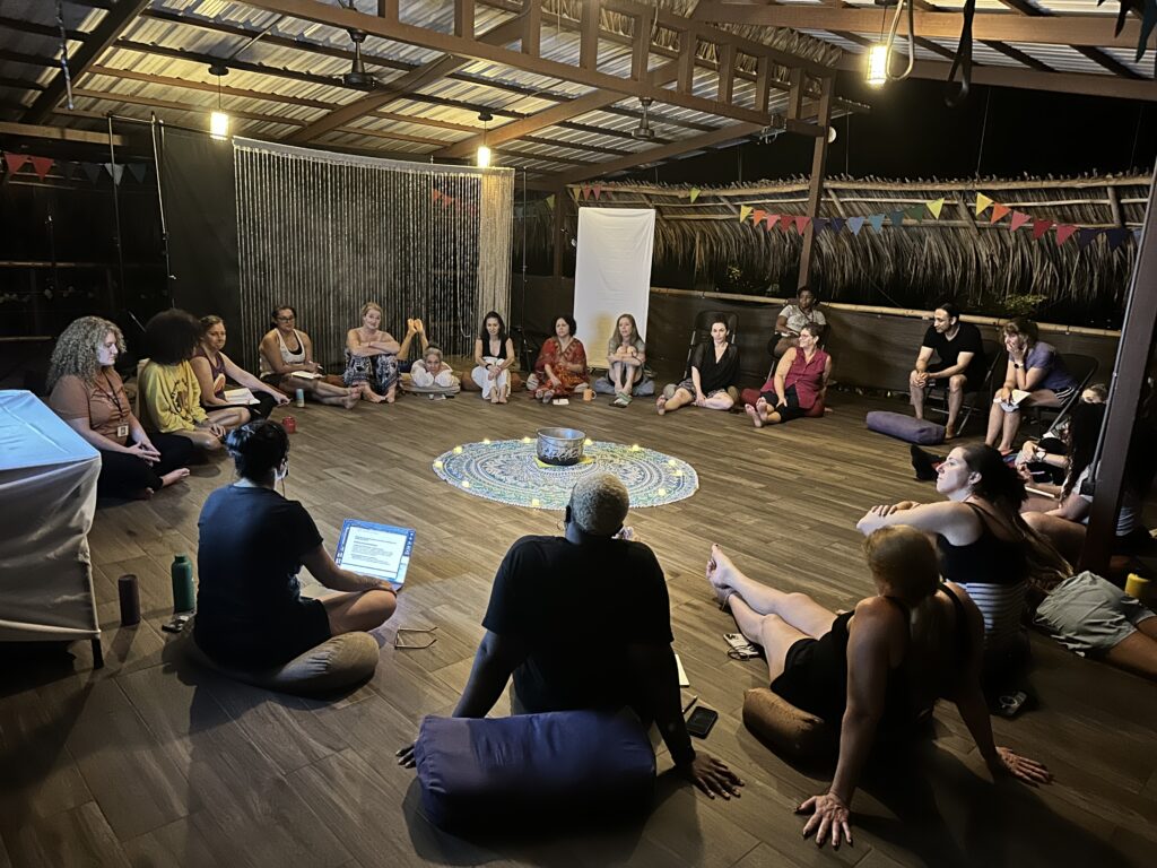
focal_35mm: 24
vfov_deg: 56.8
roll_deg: -3.3
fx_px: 802
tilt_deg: -11.7
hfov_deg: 71.6
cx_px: 578
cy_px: 434
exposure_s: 1/17
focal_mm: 6.86
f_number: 1.78
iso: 1600
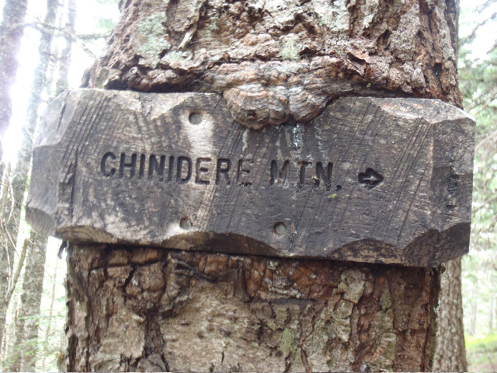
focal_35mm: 38
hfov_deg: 49.0
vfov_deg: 37.7
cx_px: 248
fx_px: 546
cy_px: 186
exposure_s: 1/5
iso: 200
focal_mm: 6.83
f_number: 4.6
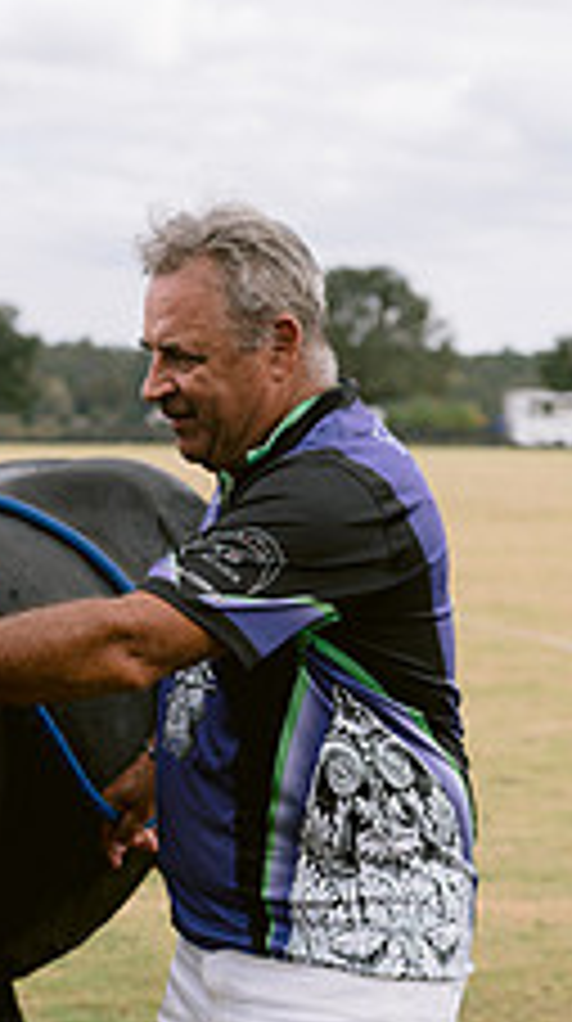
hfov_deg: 11.6
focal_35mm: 104
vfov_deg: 20.3
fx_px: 2816
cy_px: 851
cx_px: 135
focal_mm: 50
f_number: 4
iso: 200
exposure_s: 1/1600
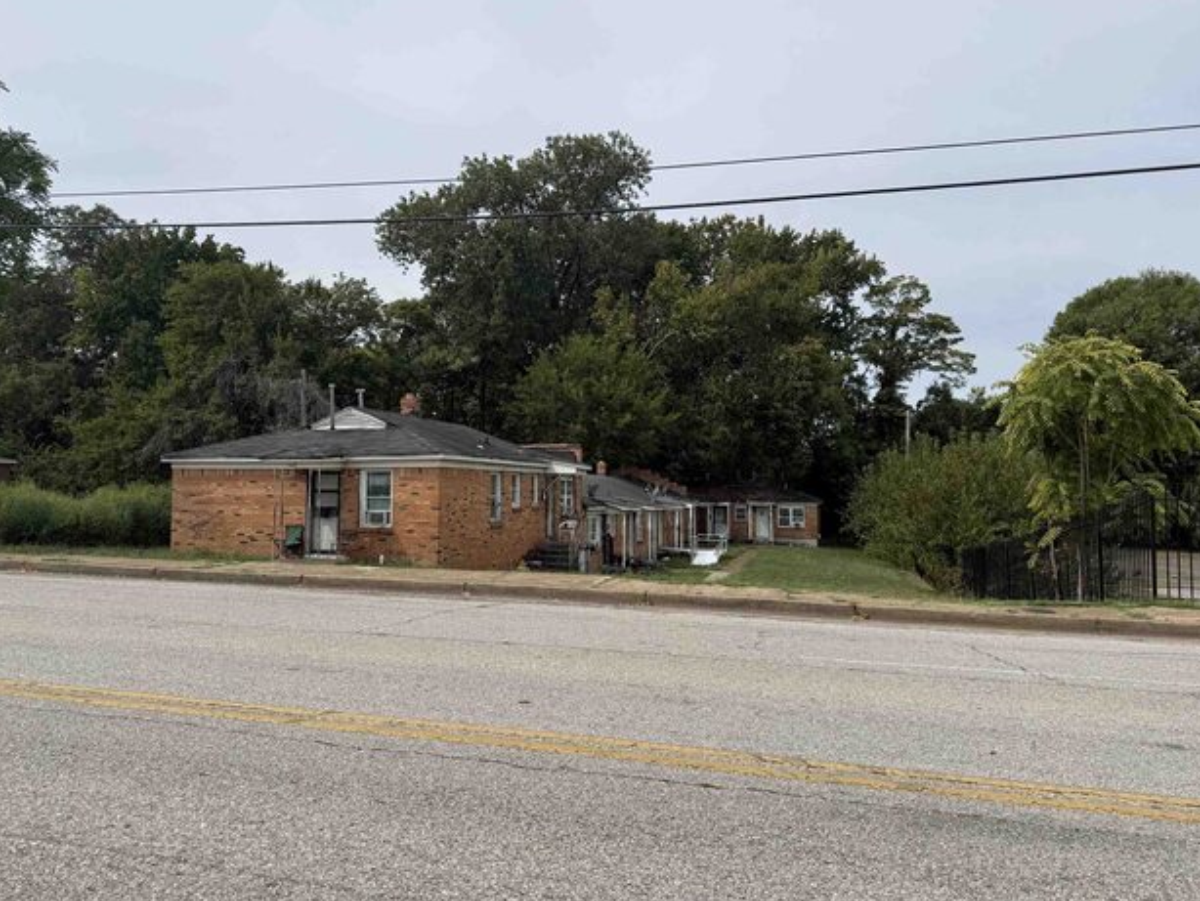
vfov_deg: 54.9
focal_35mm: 25
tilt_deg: +1.9
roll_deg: -0.1
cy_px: 450
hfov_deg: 69.4
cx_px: 586
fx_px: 867
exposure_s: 1/7353
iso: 80
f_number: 1.78
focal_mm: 6.76
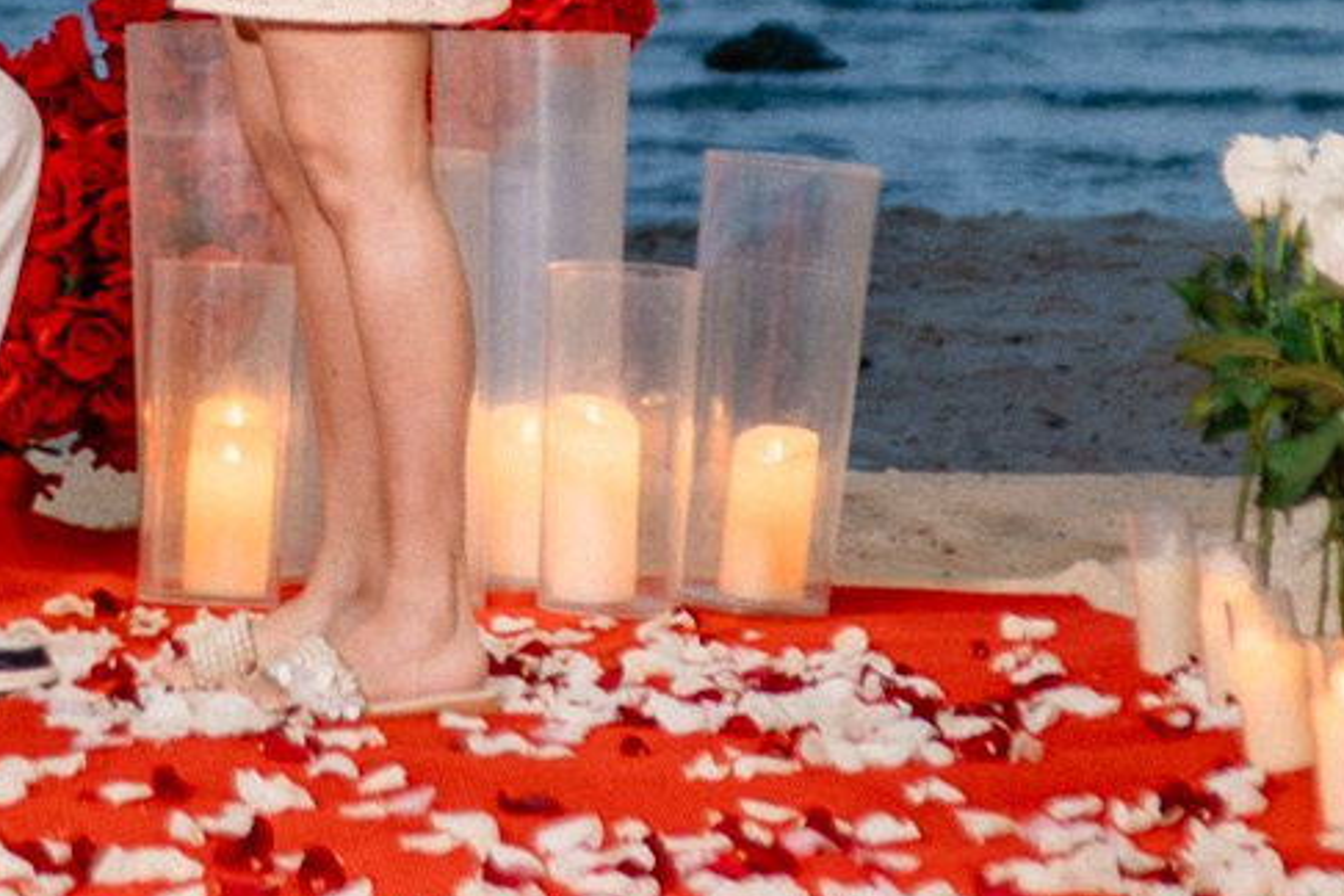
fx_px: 9146
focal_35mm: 245
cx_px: -61
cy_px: -770
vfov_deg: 5.5
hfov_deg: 8.4
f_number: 2.2
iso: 1250
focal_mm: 50
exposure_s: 1/200
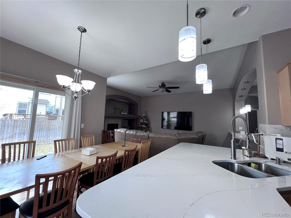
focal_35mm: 13
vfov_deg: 89.9
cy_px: 109
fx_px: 109
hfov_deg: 106.2
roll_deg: -1.7
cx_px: 146
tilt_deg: +5.5
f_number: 1.8
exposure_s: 1/120
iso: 200
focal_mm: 1.57
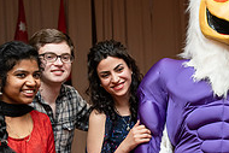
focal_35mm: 116
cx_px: 217
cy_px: 143
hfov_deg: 17.3
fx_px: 738
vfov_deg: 11.7
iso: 1250
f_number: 4.5
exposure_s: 1/200
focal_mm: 38
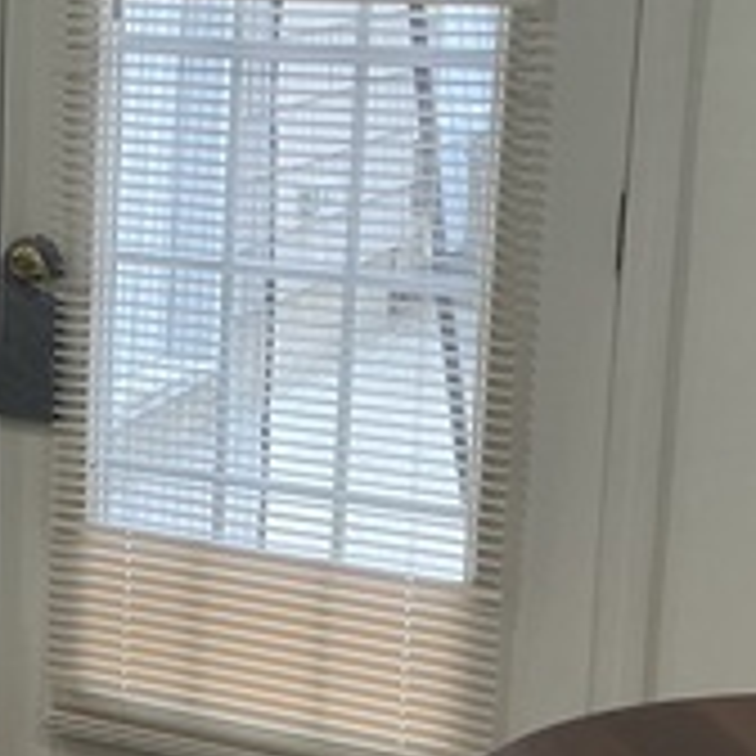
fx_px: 2421
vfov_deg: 17.7
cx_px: -299
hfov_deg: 16.5
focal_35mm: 98
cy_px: 279
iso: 40
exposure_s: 1/60
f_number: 1.8
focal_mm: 3
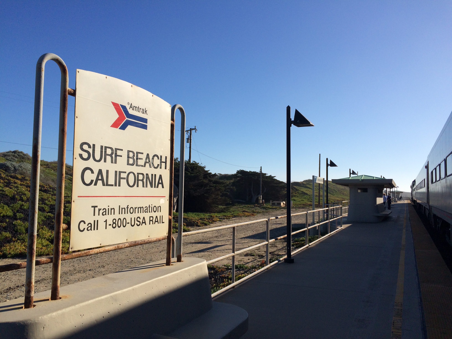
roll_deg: -0.1
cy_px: 170
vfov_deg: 48.2
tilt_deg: +1.4
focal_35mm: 29
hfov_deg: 61.7
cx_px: 226
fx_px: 379
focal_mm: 4.15
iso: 32
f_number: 2.2
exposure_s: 1/3165
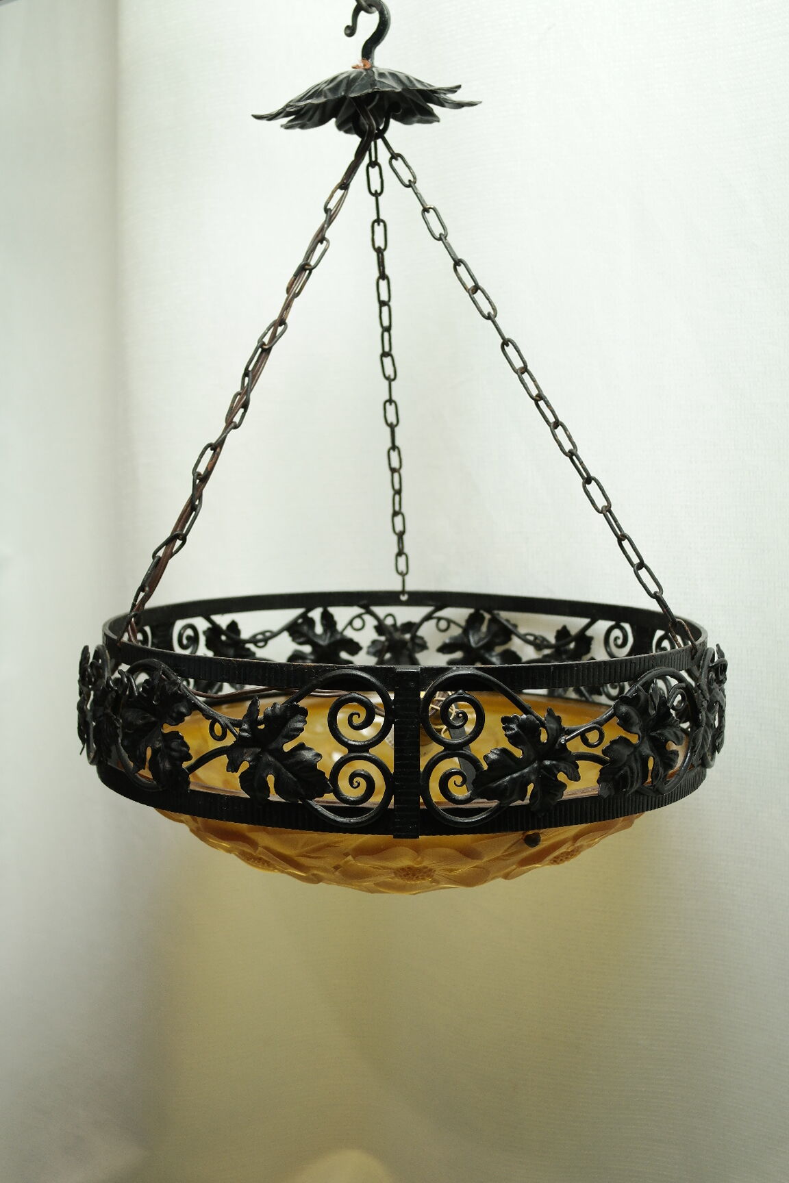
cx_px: 394
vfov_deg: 42.7
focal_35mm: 46
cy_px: 592
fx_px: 1512
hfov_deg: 29.2
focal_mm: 30
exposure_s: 1/30
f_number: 5.6
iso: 400
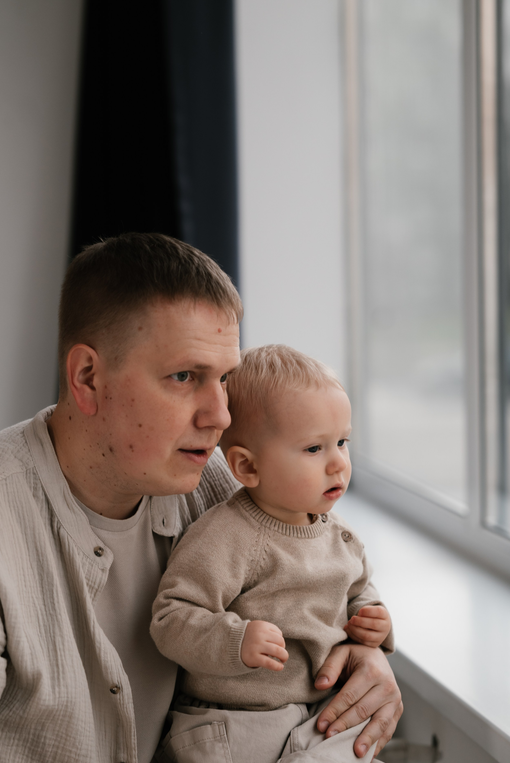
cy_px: 401
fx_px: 1974
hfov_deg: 14.7
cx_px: 236
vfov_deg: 21.9
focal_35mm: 93
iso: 250
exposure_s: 1/320
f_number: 2.5
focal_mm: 85
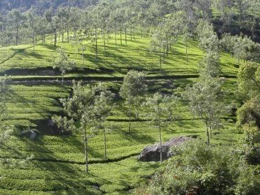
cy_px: 98
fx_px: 413
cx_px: 130
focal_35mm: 55
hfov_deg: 34.9
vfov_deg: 26.6
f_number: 8
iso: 100
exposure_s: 1/125
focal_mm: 11.3
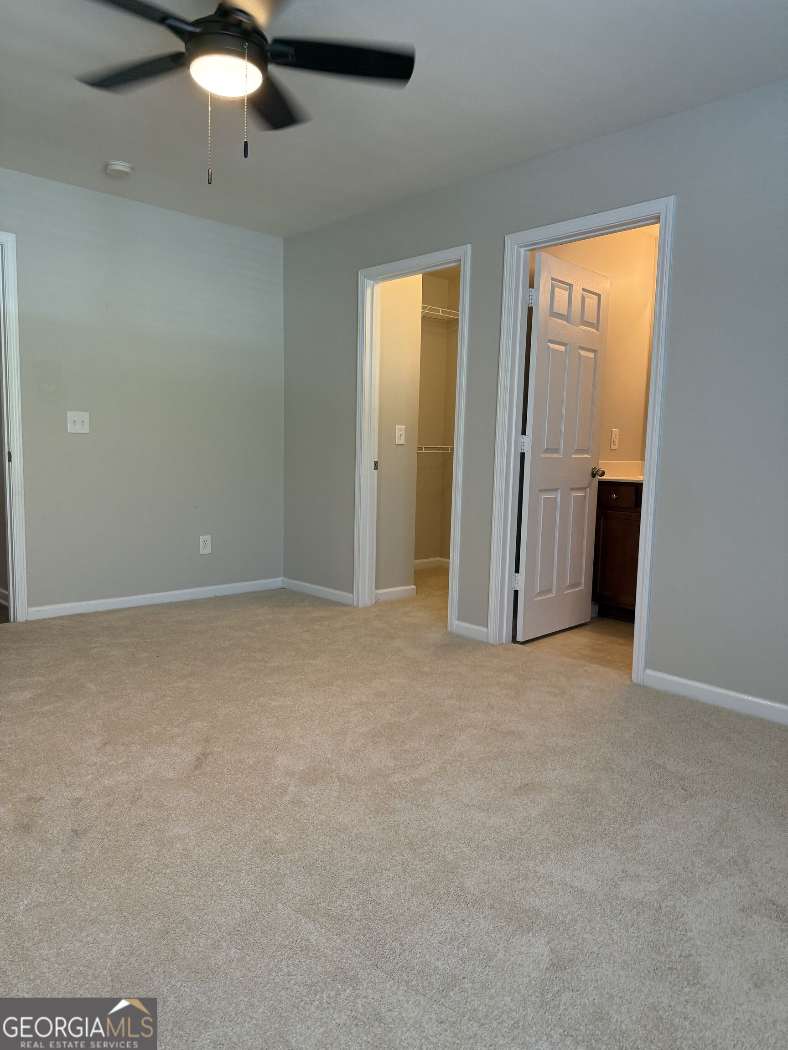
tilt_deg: -6.7
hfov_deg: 56.8
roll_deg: -2.1
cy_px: 525
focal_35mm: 24
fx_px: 728
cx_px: 394
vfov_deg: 71.6
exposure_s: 1/60
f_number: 1.78
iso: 200
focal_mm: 6.76
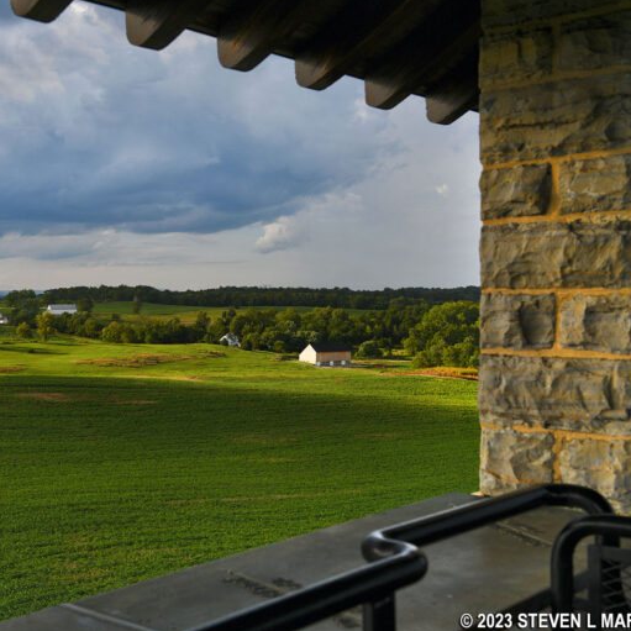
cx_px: 201
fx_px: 1011
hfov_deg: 34.3
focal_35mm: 49
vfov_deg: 34.7
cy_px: 314
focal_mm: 38
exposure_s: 1/125
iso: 250
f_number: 7.1
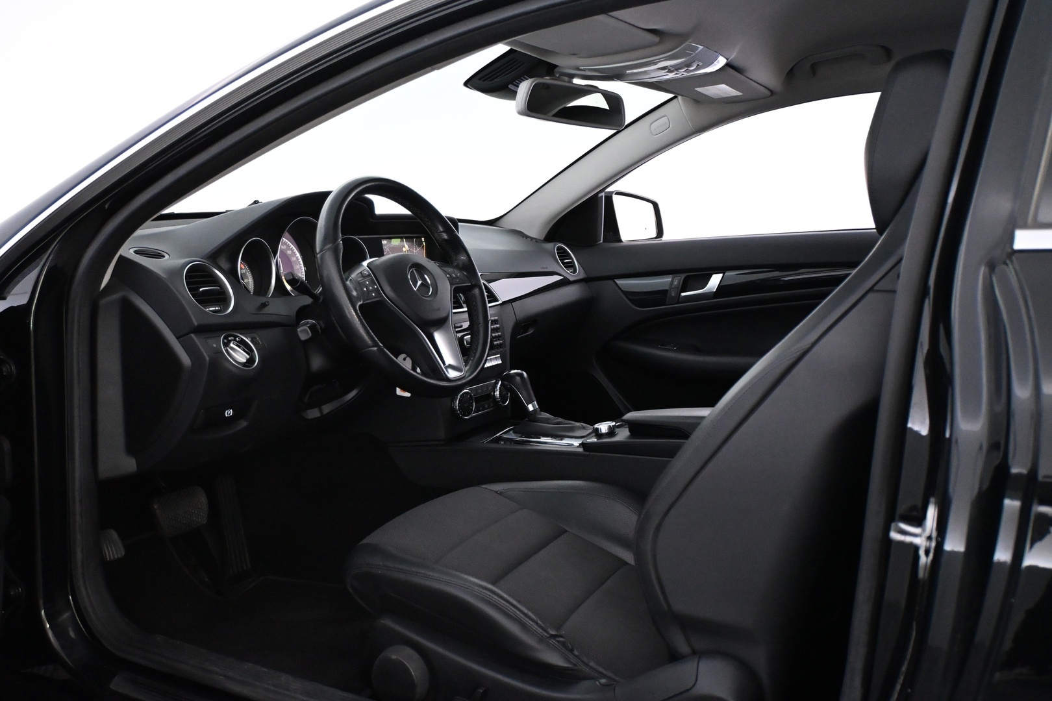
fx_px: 986
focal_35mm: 34
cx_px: 526
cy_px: 350
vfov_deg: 39.1
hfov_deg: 56.1
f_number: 4
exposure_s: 1/60
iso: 4500
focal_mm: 22.5
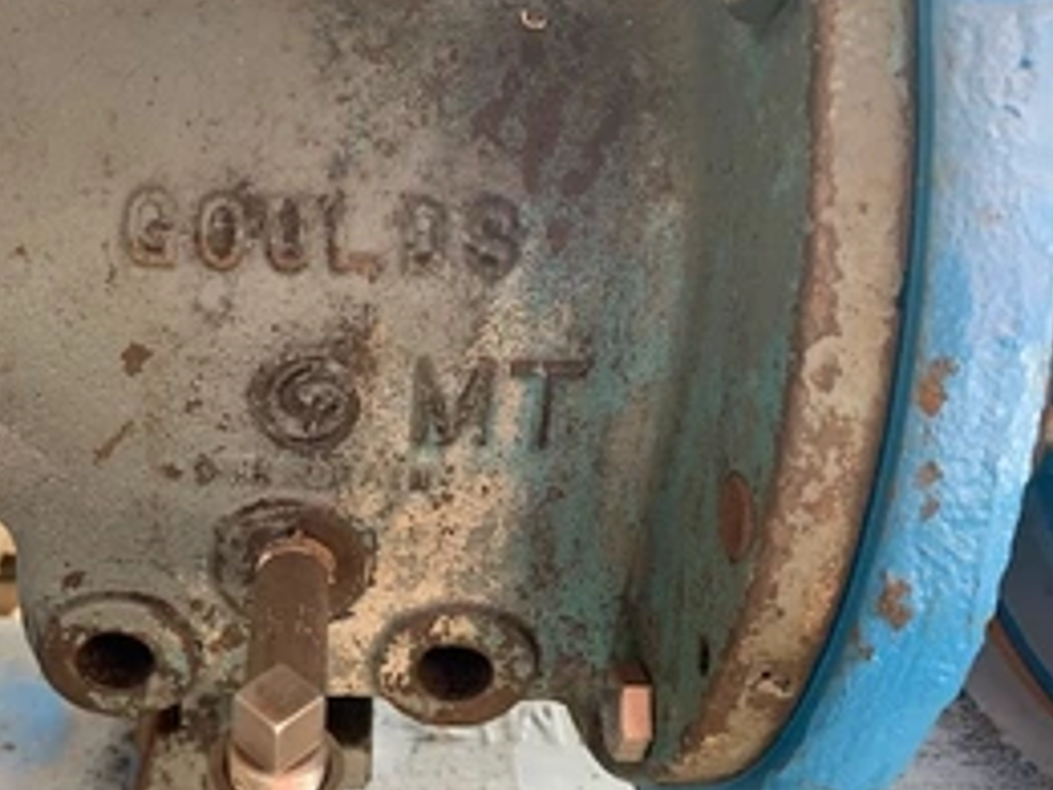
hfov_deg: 46.2
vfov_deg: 35.9
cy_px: 328
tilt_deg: -29.5
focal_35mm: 40
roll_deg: -2.6
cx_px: 373
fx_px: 1217
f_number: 1.8
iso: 160
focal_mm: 4.25
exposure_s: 1/60
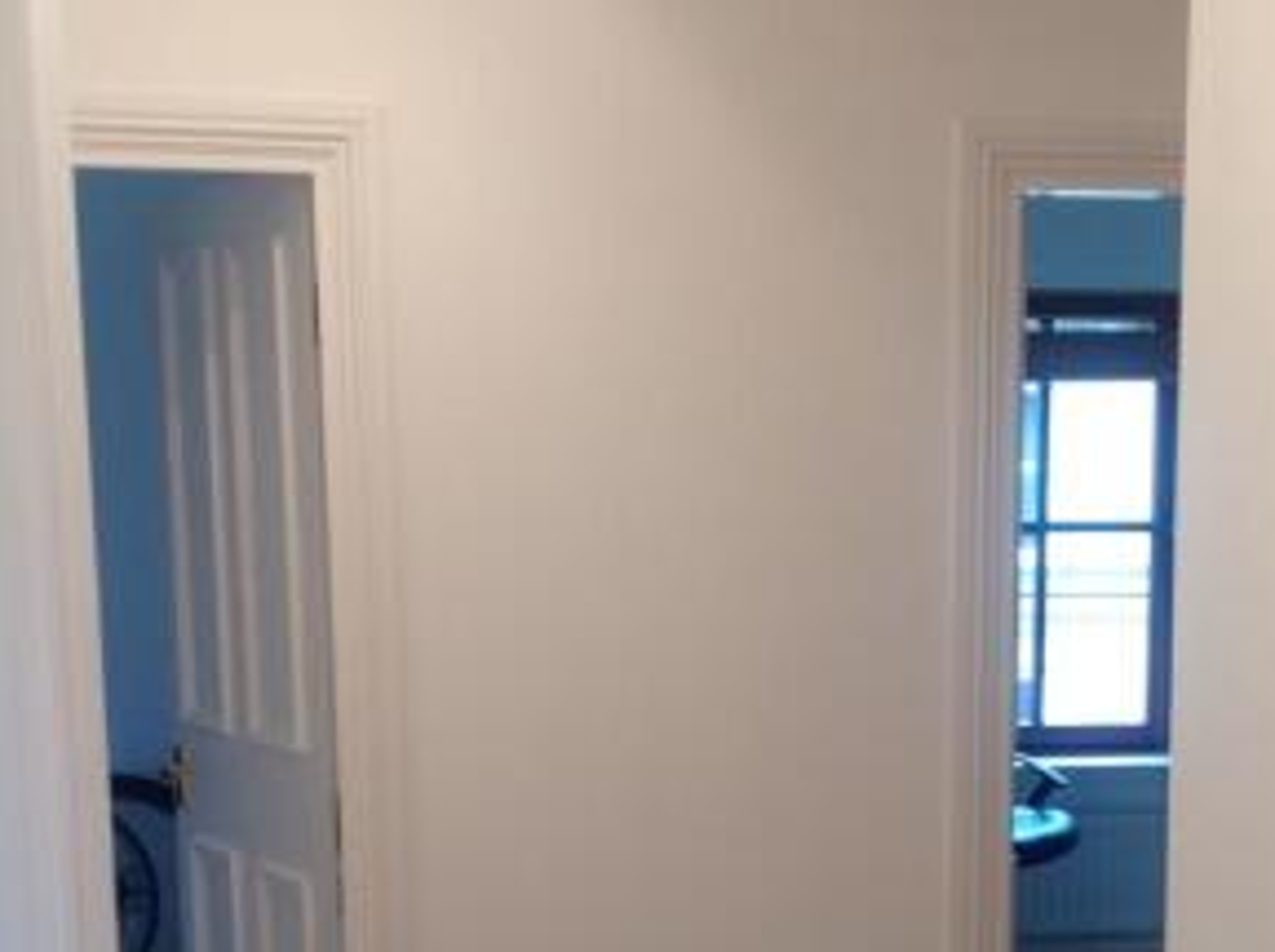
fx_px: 2611
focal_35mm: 71
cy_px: 897
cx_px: 923
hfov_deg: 27.1
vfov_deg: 20.2
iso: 50
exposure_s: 1/25
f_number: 2.4
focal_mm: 4.28
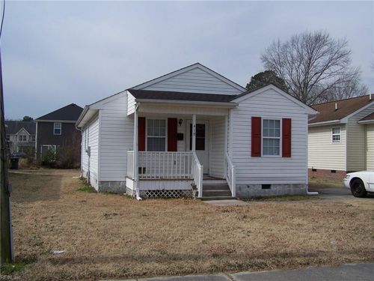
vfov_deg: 37.7
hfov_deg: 49.0
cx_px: 187
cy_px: 140
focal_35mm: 38
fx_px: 411
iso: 64
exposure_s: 1/800
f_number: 4
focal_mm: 6.3
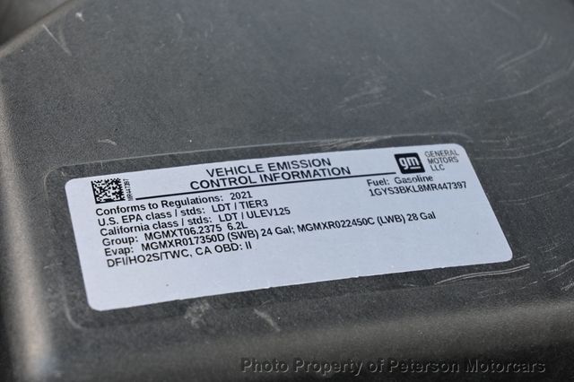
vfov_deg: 18.2
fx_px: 1195
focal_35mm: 75
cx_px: 287
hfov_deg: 27.0
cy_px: 191
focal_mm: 50
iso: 450
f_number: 6.3
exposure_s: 1/80
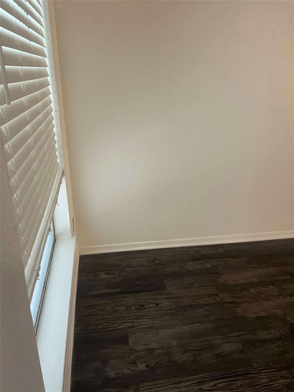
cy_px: 196
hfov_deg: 53.1
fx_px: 294
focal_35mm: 26
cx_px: 147
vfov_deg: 67.3
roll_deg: +2.9
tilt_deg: -21.7
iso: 320
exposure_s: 1/60
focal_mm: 5.7
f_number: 1.5
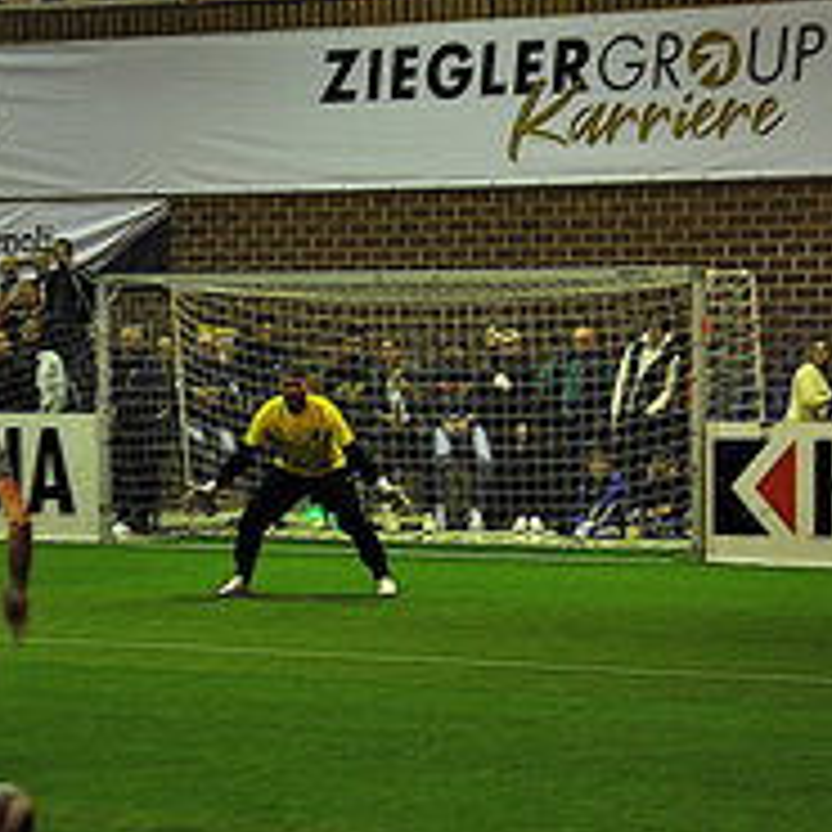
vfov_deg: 14.1
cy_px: 495
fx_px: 3370
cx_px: 450
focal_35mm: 124
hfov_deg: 14.1
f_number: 4.8
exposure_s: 1/25
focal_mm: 45
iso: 1600
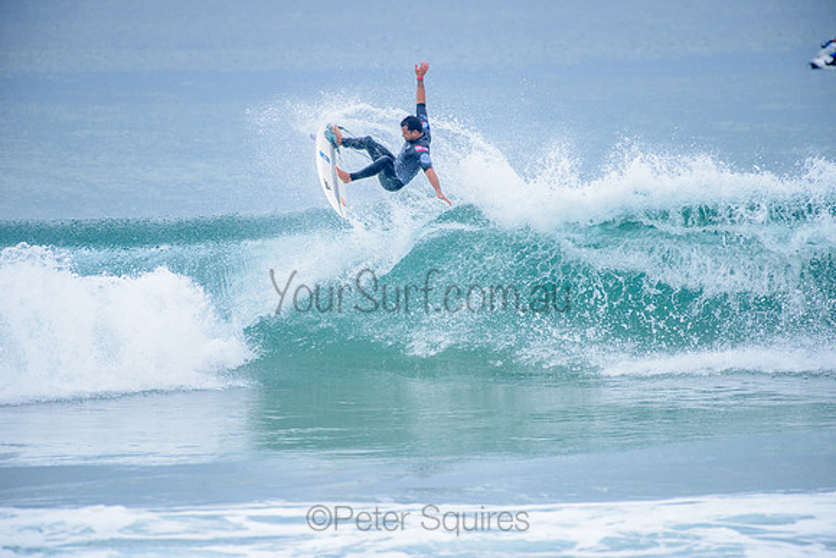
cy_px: 279
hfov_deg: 4.1
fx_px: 11613
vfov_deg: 2.8
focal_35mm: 500
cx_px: 418
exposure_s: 1/2000
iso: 400
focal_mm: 500
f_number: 5.6
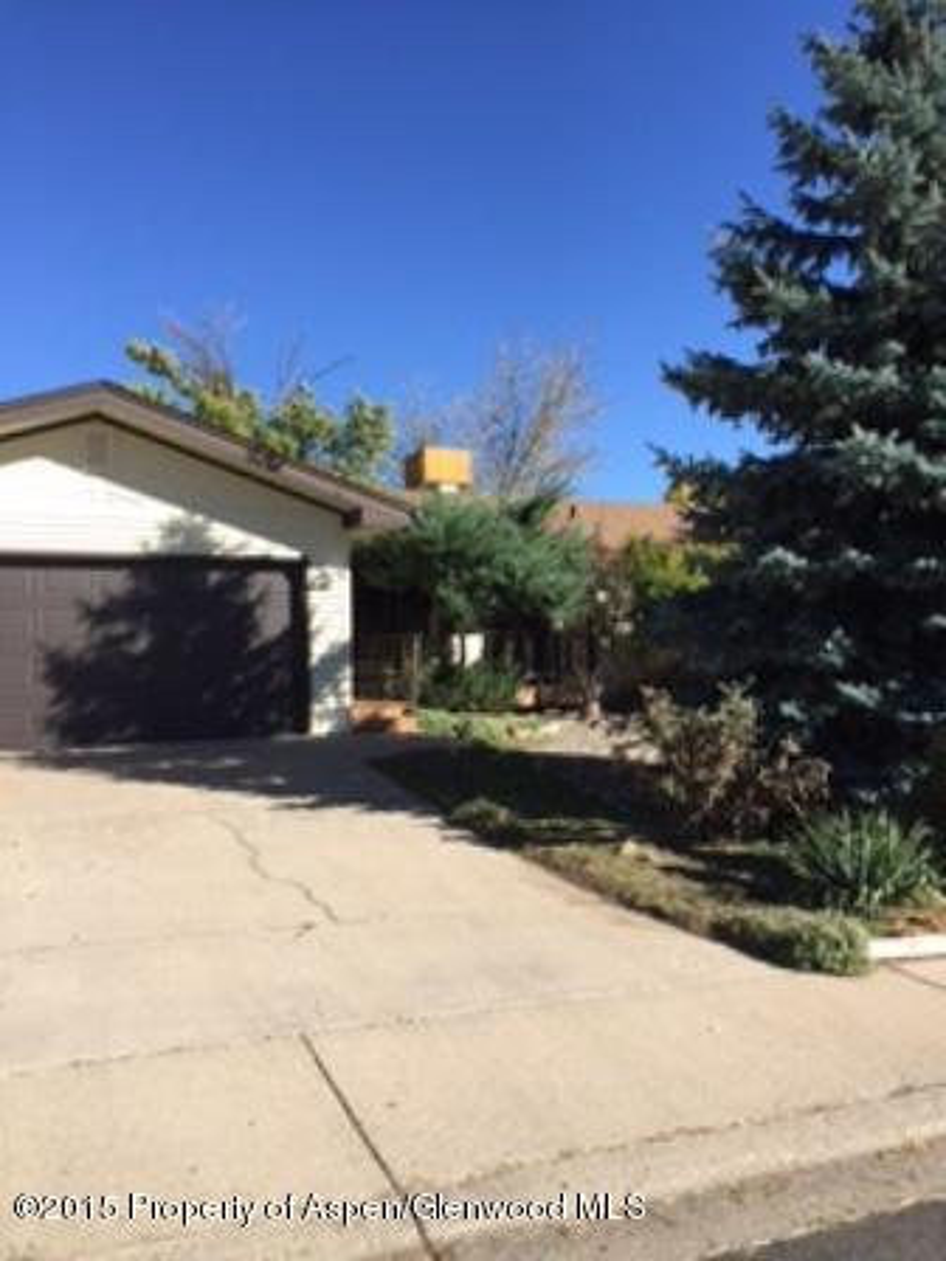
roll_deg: -0.8
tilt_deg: -0.5
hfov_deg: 48.2
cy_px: 630
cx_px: 473
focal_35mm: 29
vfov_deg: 61.7
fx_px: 1057
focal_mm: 4.15
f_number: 2.2
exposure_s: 1/1412
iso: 32
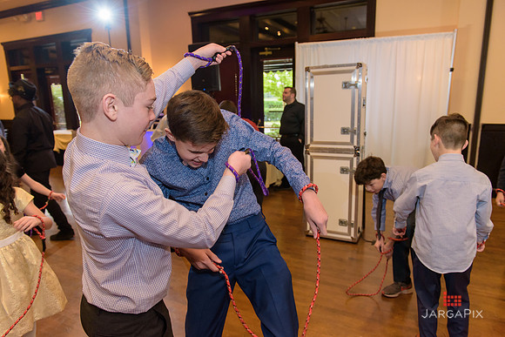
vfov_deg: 53.2
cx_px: 252
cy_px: 168
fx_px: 337
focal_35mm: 24
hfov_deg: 73.7
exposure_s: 1/125
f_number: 3.2
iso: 1250
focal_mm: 24
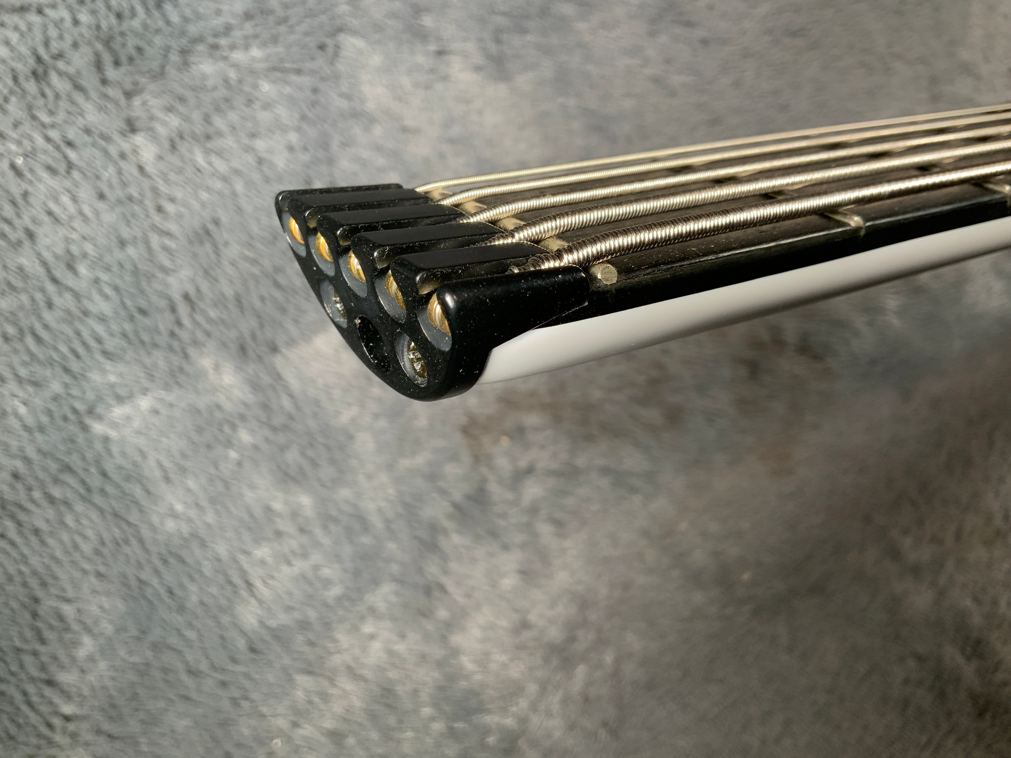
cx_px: 506
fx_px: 847
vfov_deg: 48.2
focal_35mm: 29
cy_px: 379
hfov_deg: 61.7
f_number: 1.8
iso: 32
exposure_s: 1/104
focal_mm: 3
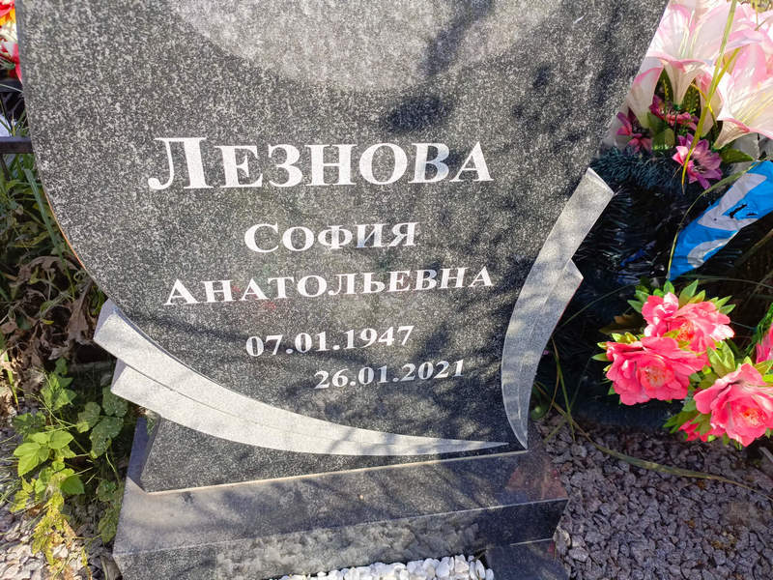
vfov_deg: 54.9
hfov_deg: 69.4
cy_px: 290
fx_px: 558
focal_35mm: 25
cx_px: 386
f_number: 1.69
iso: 112
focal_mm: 4.76
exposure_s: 1/453
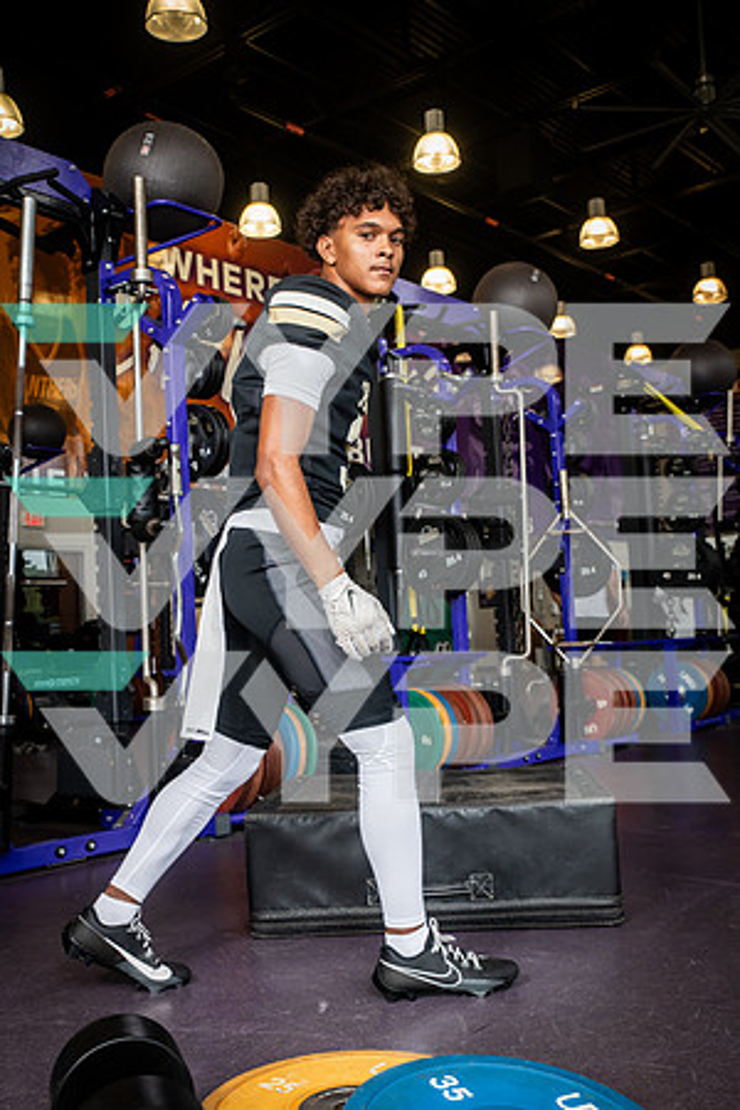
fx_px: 1110
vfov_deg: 53.1
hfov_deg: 36.9
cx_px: 370
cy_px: 555
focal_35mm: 36
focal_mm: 36
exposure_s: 1/250
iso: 500
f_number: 5.6
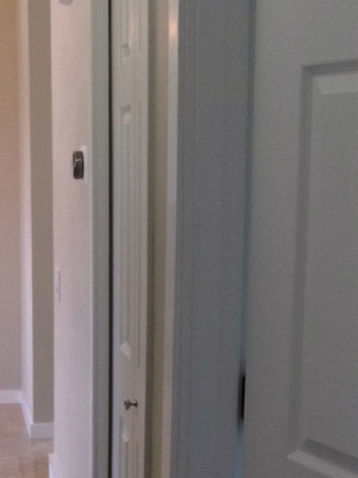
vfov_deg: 29.3
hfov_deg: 20.5
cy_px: 287
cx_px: -94
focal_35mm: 66
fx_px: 910
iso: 80
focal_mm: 4
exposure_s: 1/50
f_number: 3.1
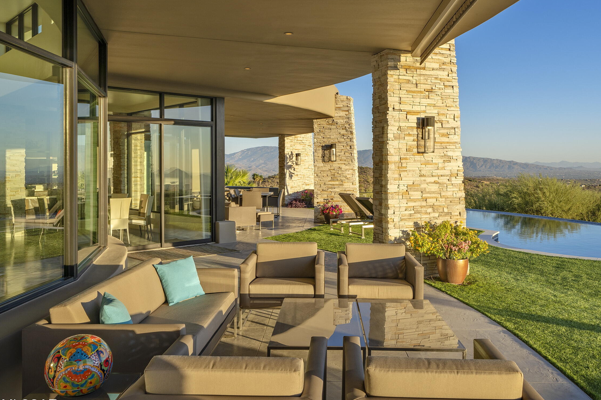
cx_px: 330
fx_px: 501
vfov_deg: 43.5
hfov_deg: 61.8
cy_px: 178
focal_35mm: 30
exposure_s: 1/60
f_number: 9
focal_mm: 24
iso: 100
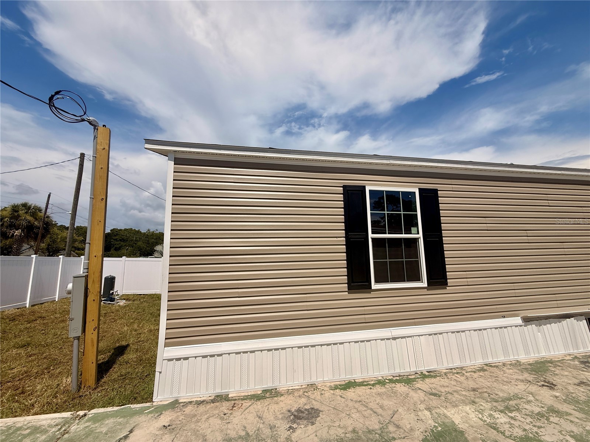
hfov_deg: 102.1
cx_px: 295
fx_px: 239
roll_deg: +1.0
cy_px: 221
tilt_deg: +7.5
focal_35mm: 14
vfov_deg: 85.7
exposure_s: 1/4762
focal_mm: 2.22
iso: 50
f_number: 2.2
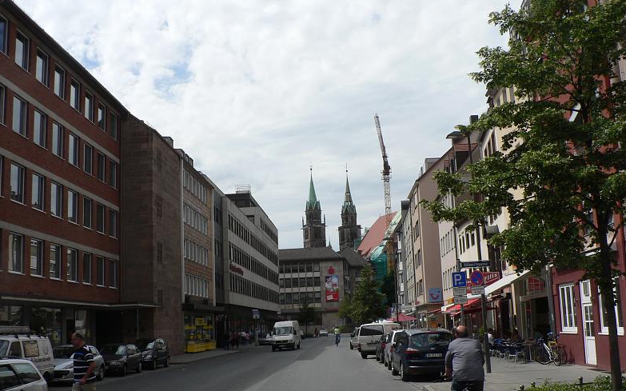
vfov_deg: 32.7
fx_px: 665
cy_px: 221
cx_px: 313
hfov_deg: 50.4
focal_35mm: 39
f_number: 5.6
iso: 80
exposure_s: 1/640
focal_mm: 6
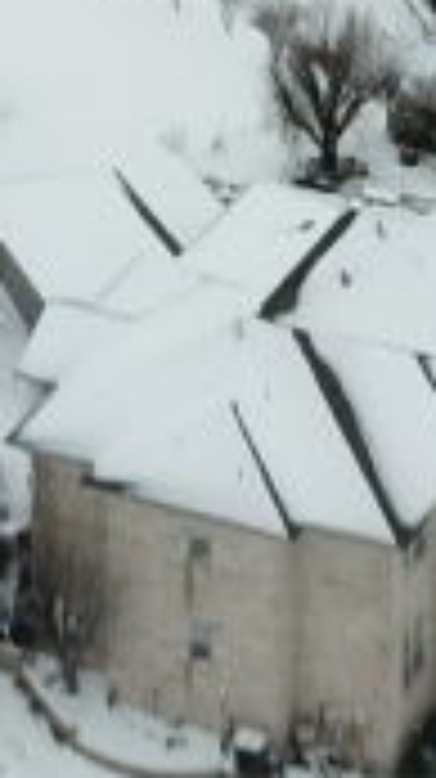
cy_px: -643
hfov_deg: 7.1
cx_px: -157
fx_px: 3461
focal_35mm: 168
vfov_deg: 11.8
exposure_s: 1/40
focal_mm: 4.73
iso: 100
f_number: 2.2
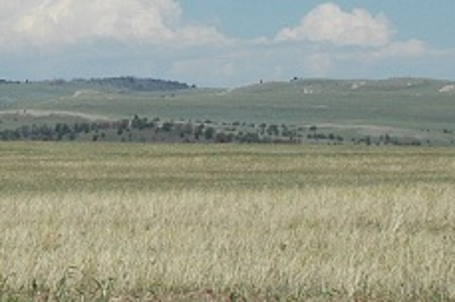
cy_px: 92
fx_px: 3075
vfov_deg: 5.6
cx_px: -346
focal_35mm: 244
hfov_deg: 8.2
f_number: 10
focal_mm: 31
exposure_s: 1/400
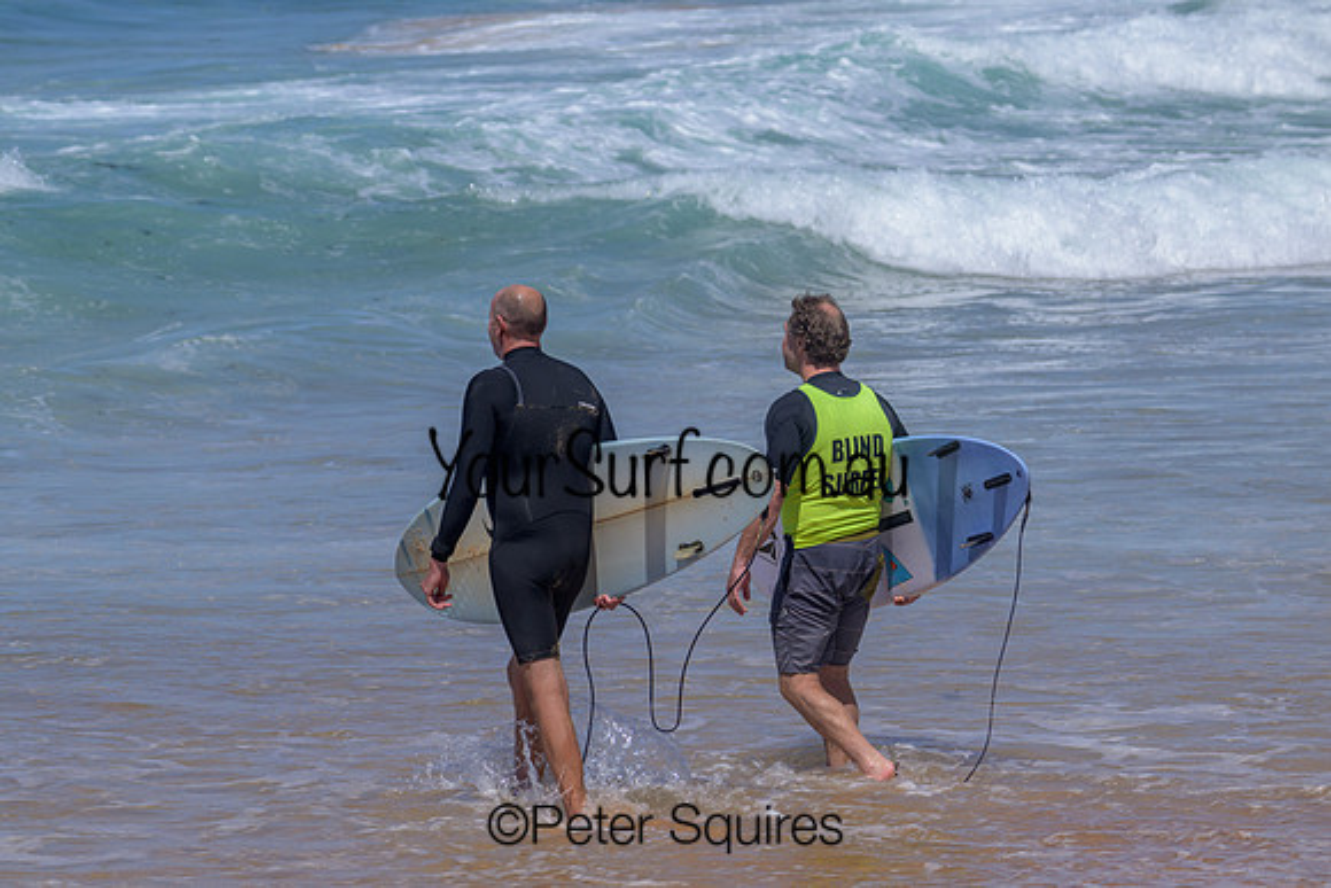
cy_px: 444
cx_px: 666
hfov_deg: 8.2
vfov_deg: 5.5
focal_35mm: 250
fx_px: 9245
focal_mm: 250
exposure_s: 1/2000
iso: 1250
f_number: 11
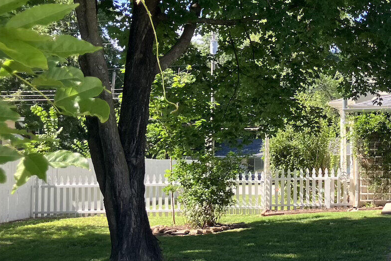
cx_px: 414
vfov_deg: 19.2
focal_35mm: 71
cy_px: 113
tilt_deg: +3.8
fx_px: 771
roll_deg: +0.8
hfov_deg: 26.5
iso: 32
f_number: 1.8
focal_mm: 3.99
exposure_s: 1/362
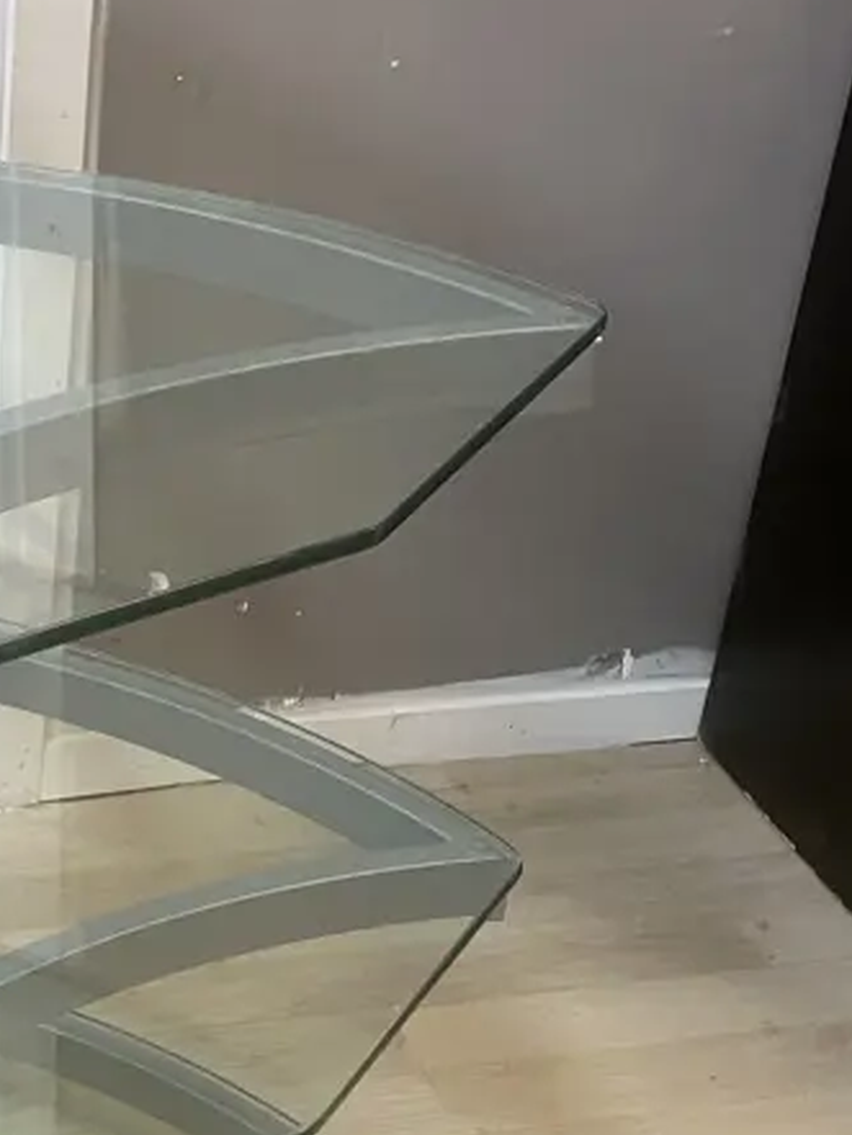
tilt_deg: -30.6
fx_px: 2132
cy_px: 700
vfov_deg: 29.7
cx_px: -75
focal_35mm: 65
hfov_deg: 21.5
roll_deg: -1.0
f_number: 1.8
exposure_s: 1/50
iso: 200
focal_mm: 3.99
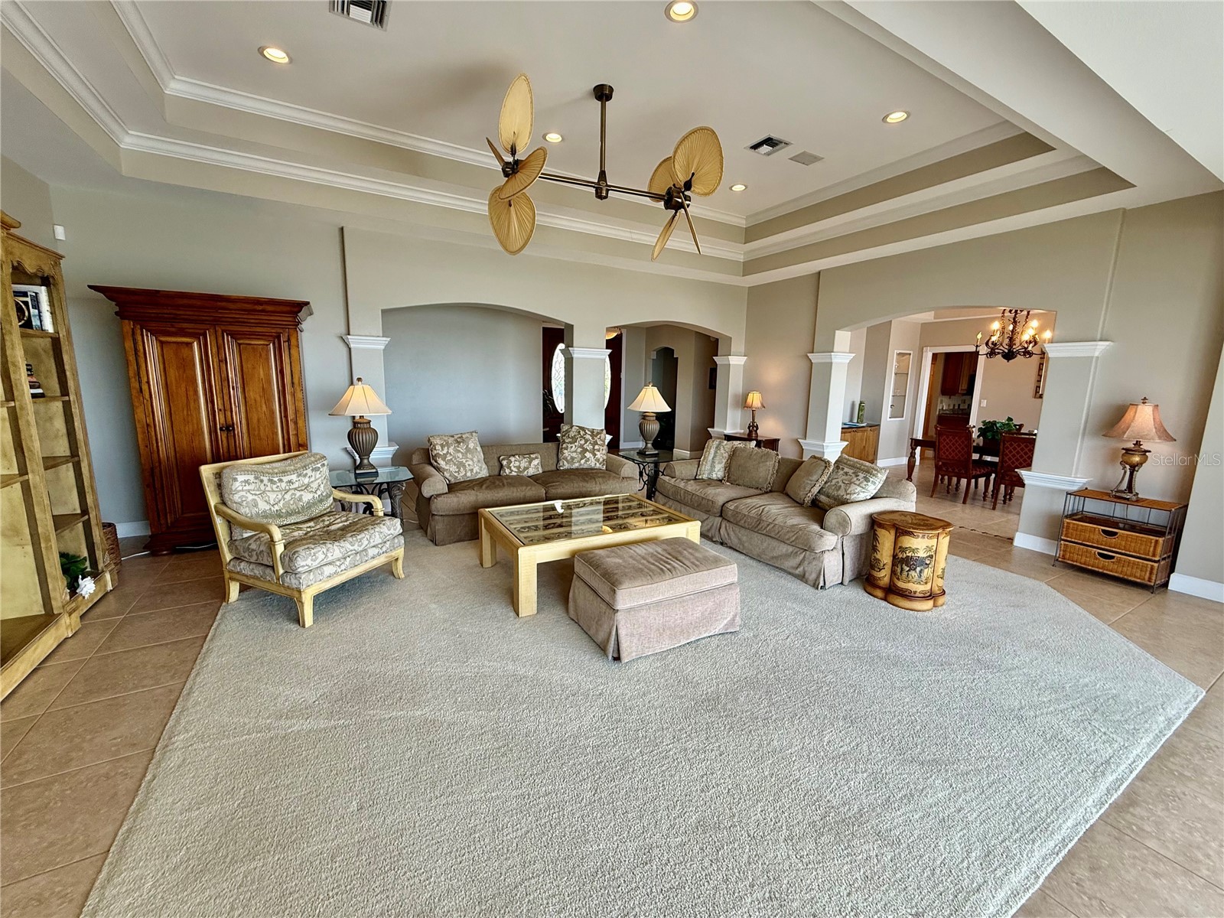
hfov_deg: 102.1
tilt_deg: -9.1
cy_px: 459
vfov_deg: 85.7
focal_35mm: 14
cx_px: 612
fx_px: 495
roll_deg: -1.1
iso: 125
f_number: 2.2
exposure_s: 1/120
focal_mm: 2.22
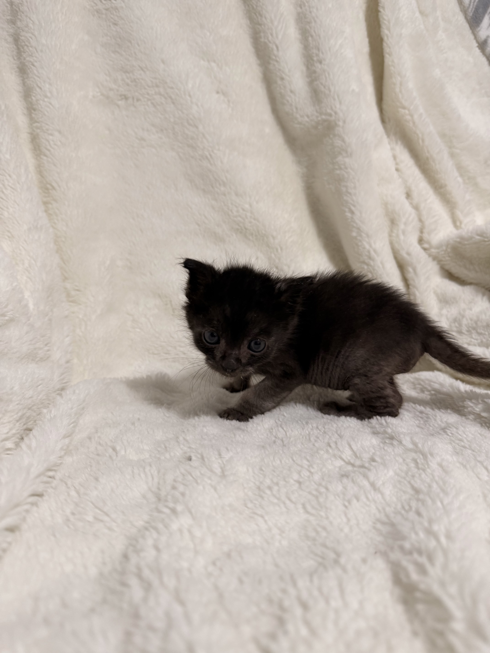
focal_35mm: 24
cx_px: 245
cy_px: 326
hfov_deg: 56.8
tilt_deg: -13.2
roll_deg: -3.3
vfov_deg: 71.6
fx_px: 453
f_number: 1.78
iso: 200
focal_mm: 6.76
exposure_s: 1/120
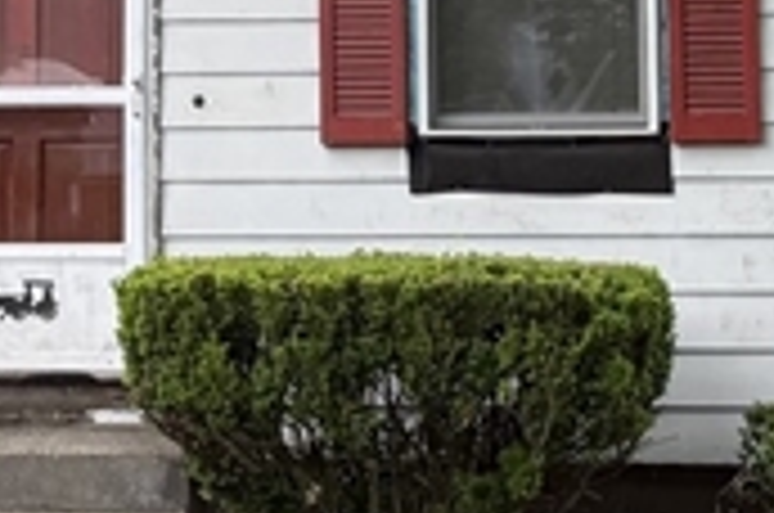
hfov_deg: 13.7
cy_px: -32
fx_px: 3198
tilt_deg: +3.1
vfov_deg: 9.1
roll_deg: +0.7
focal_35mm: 149
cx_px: 176
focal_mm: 6.76
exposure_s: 1/757
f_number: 1.78
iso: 100
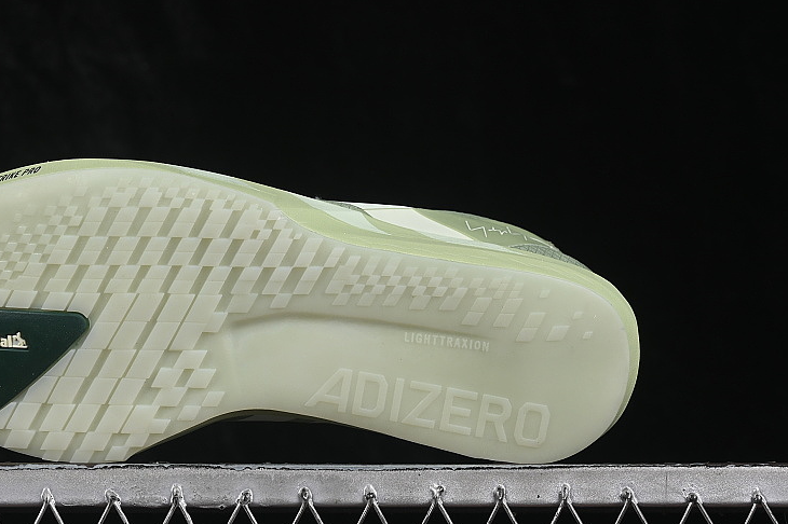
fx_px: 2428
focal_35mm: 111
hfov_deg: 18.4
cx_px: 260
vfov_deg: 12.3
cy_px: 220
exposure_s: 1/80
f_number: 8
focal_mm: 50
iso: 160
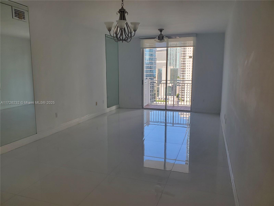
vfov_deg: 53.1
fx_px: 206
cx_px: 137
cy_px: 103
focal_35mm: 26
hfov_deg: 67.3
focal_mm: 4.3
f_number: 2.4
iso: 50
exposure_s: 1/204
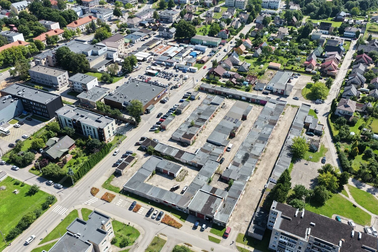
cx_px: 189
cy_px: 126
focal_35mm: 28
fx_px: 294
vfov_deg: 46.4
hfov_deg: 65.5
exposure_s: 1/1000
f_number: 2.8
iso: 200
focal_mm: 14.45
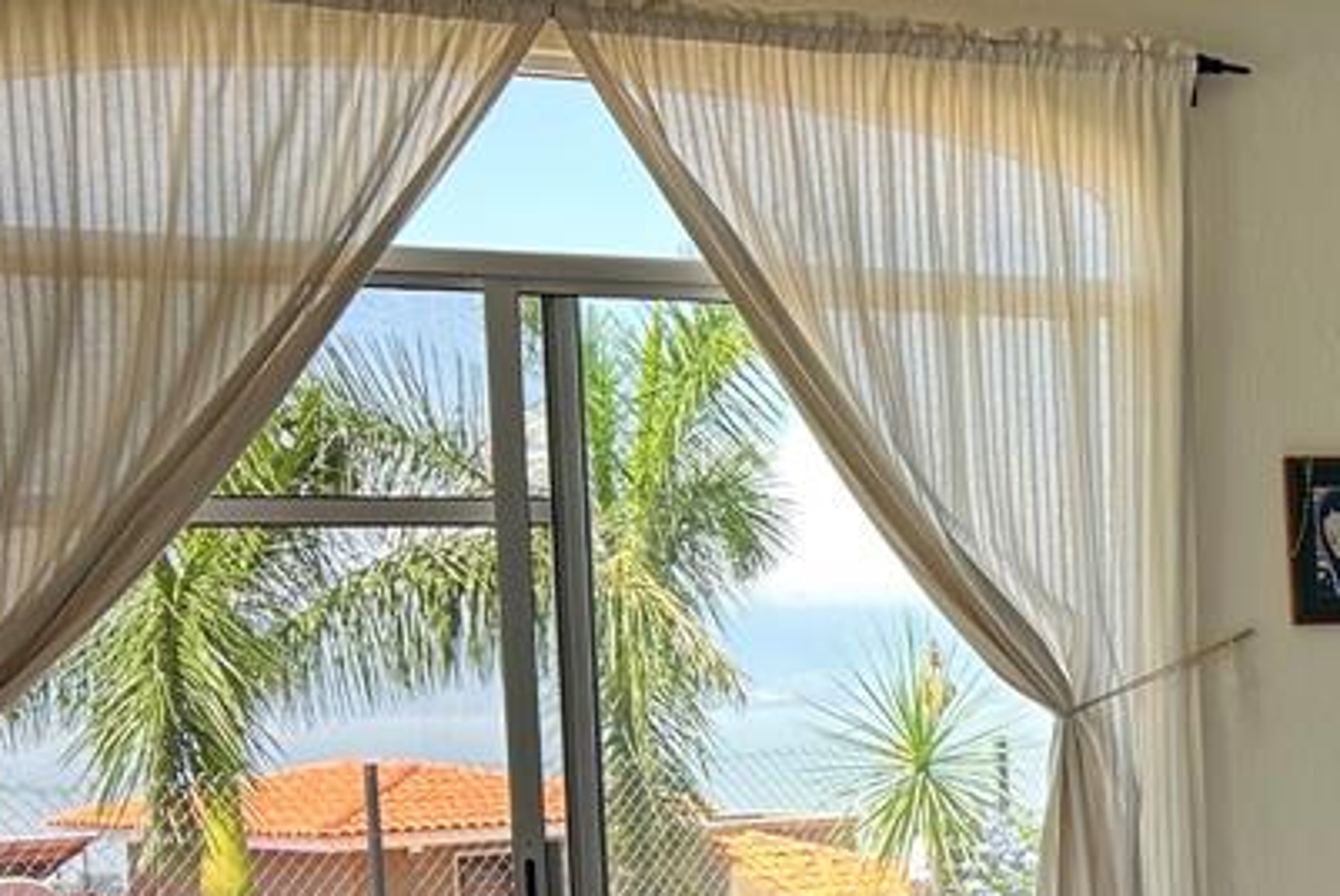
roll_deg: +0.9
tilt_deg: -3.2
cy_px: 829
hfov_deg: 25.8
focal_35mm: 69
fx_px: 2570
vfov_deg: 19.4
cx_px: 1661
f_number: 1.5
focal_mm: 5.7
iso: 50
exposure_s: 1/366
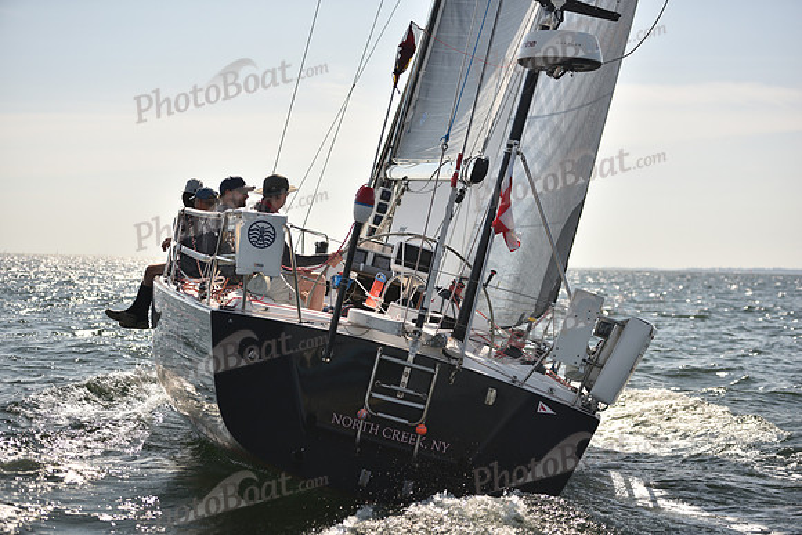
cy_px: 268
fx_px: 1560
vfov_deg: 19.5
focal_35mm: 70
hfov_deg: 28.8
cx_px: 401
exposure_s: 1/2000
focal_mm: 70
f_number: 2.8
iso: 250
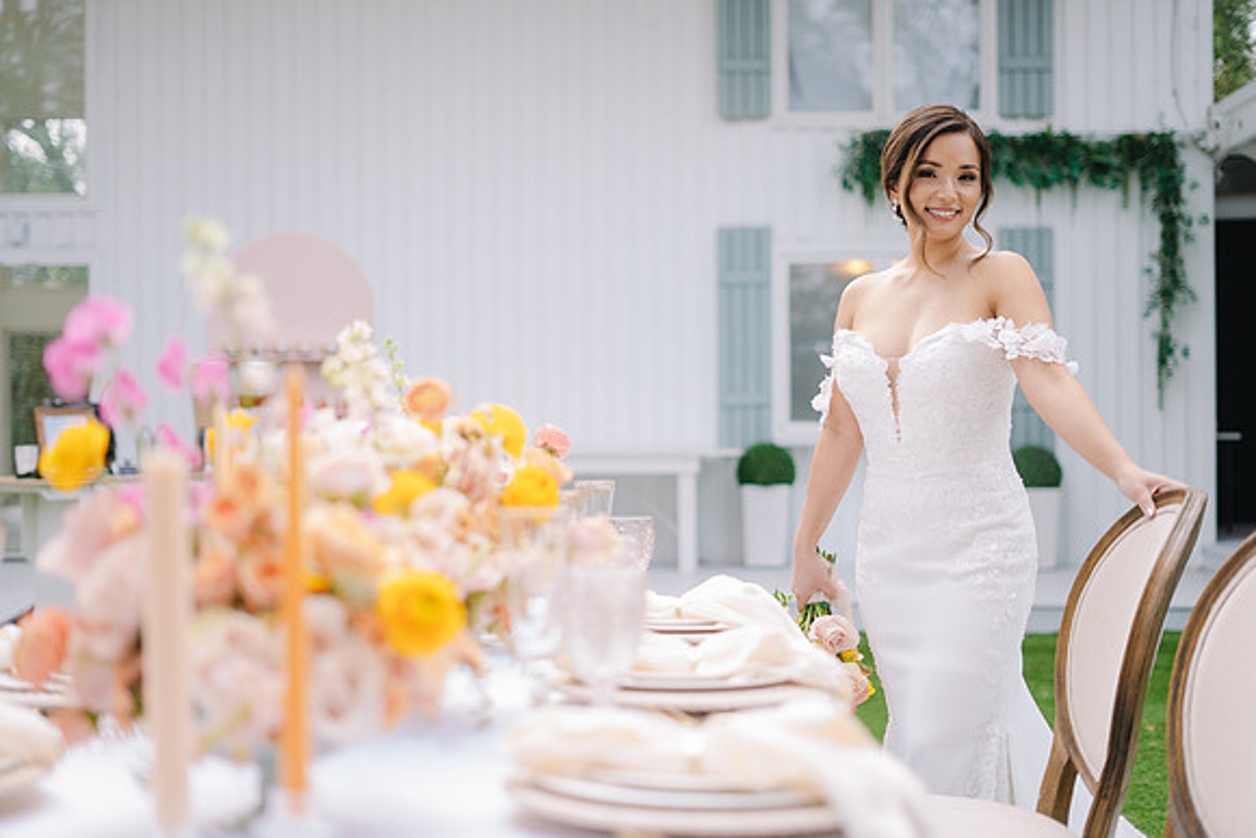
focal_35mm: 50
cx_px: 628
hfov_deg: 39.2
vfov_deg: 26.8
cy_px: 419
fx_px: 1762
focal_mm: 50
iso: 50
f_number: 2
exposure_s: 1/200
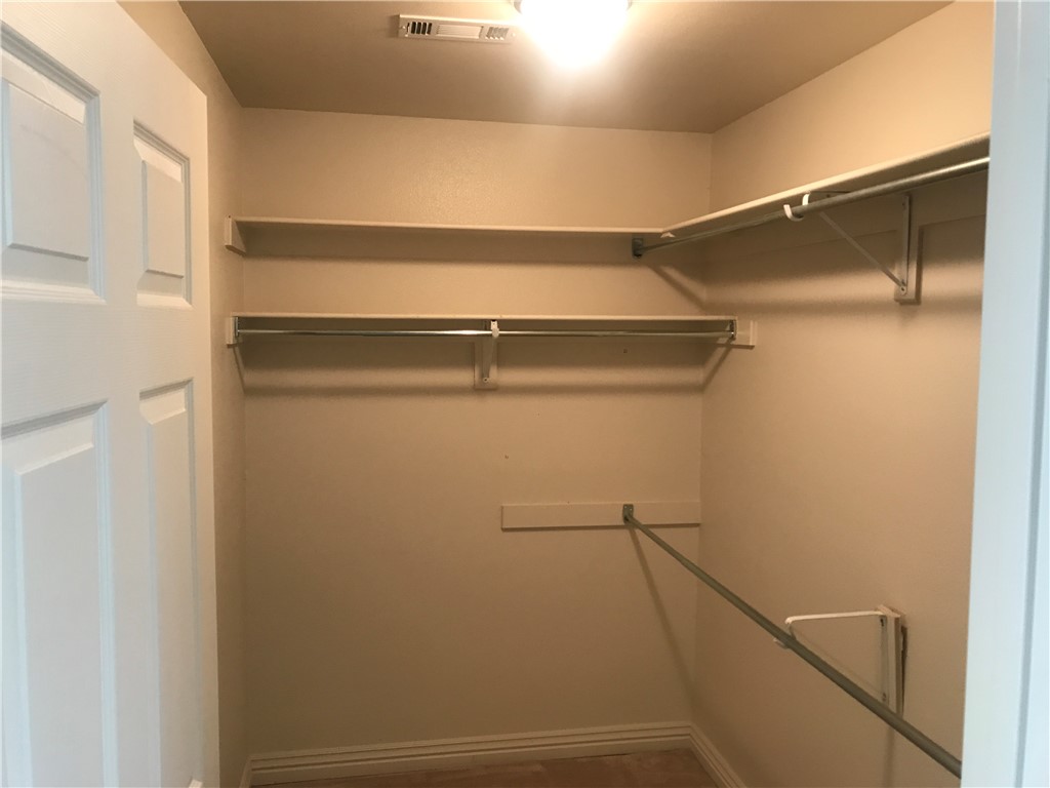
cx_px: 525
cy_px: 394
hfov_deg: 63.4
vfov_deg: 49.7
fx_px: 849
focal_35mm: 28
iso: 40
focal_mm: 3.99
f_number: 1.8
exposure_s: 1/15
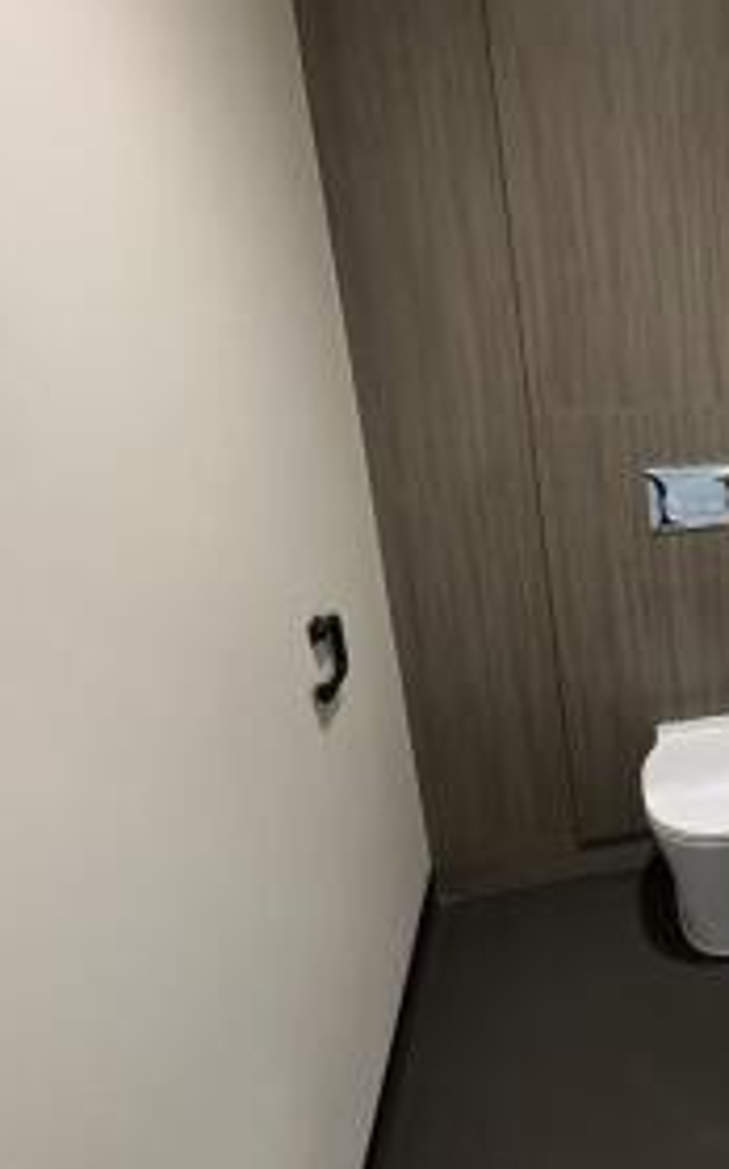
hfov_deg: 31.6
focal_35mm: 31
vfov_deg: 60.9
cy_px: 492
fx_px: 987
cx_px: 936
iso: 250
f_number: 2.2
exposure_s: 1/100
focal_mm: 2.22
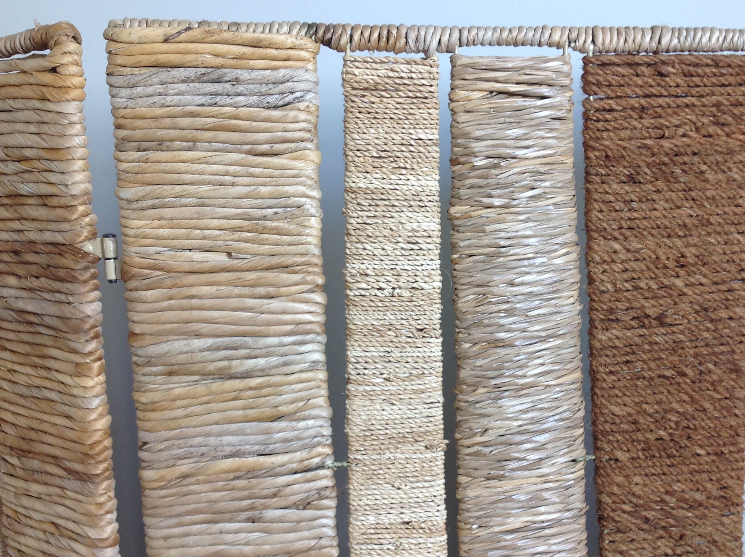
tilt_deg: -5.6
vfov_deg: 32.7
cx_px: 432
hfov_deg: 42.9
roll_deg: +0.3
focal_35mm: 44
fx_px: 946
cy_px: 323
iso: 50
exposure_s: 1/15
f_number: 2.4
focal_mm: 4.28
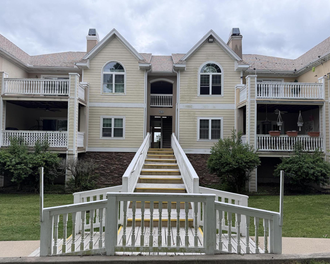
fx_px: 254
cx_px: 159
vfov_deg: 54.9
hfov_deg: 66.0
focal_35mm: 26
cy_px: 137
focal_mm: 6.76
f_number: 1.78
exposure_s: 1/992
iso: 100
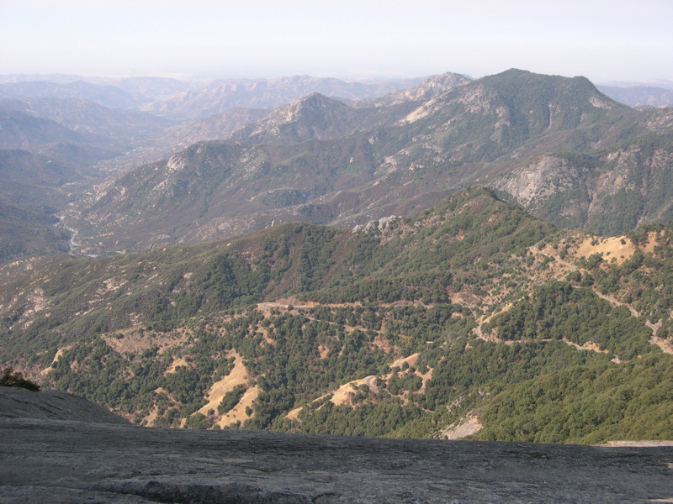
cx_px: 336
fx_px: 739
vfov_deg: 37.7
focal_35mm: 38
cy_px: 252
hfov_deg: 49.0
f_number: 7.6
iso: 100
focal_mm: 8
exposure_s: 1/137
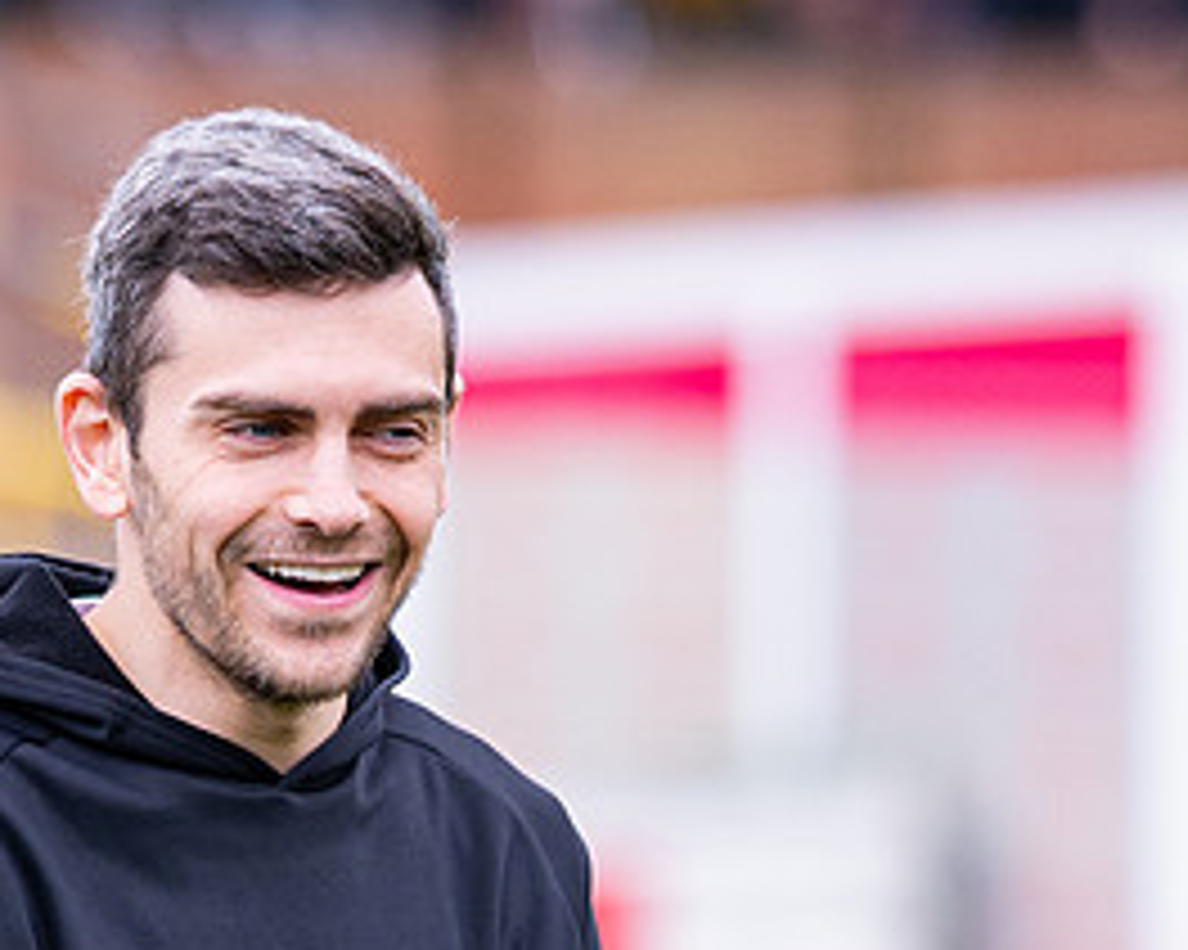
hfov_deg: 3.3
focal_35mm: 593
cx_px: 304
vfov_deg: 2.6
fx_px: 20842
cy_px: 1039
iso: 500
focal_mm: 135
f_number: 2
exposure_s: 1/2000
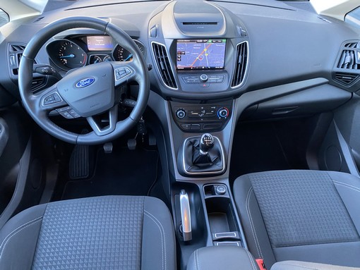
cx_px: 180
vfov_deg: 53.1
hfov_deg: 67.3
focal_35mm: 26
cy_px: 135
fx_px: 271
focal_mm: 4.25
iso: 400
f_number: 1.8
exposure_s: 1/60
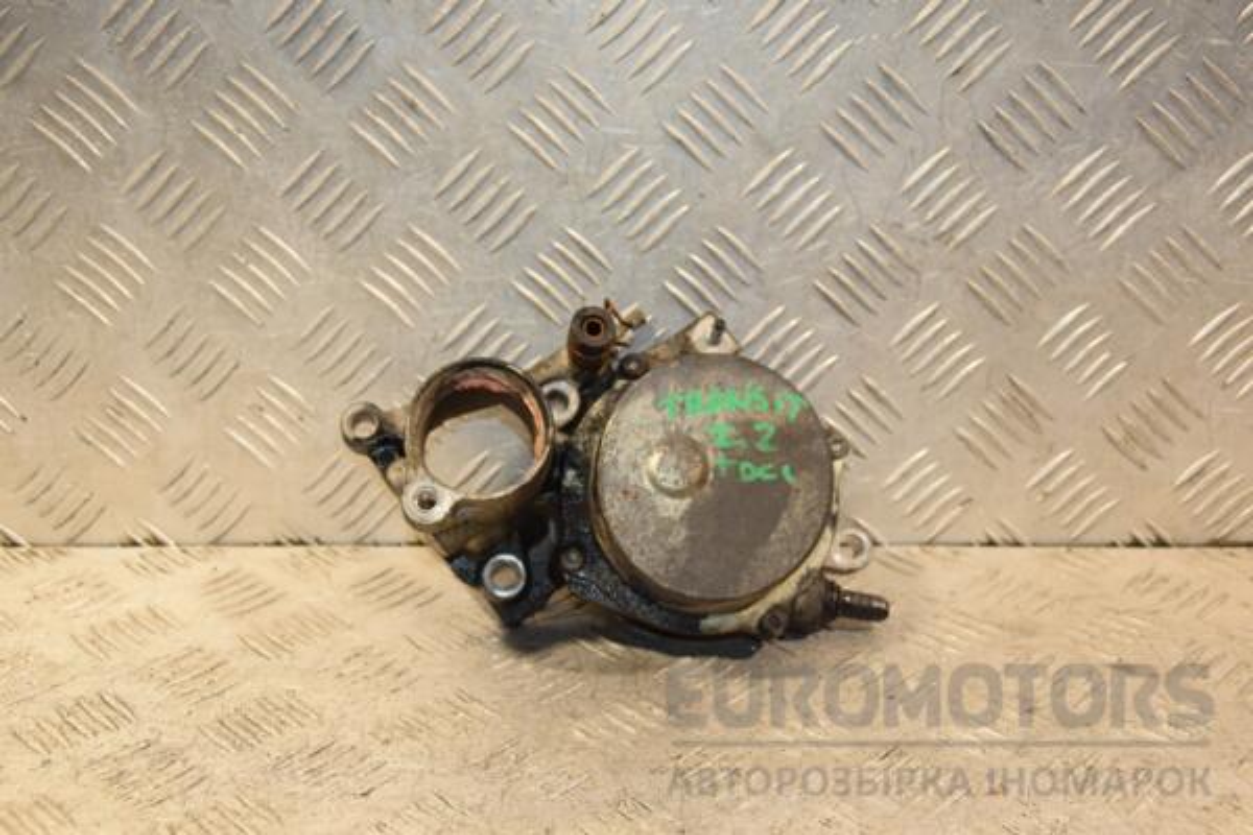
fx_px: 1566
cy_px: 418
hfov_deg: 43.6
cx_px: 626
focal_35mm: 45
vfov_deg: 29.9
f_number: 5.6
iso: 800
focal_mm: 30
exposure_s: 1/200
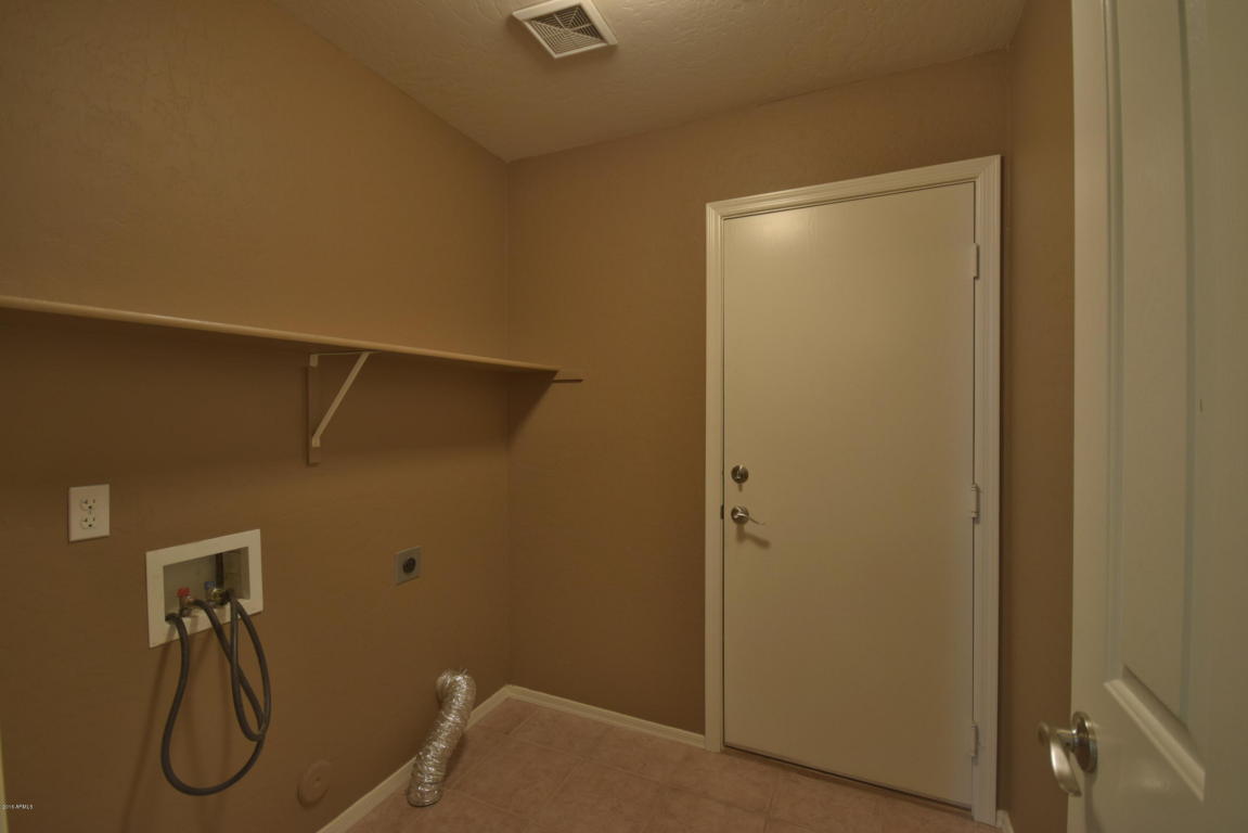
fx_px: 520
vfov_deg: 77.4
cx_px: 624
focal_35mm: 15
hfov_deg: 100.4
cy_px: 416
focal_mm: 10
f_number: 4
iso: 800
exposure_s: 1/13
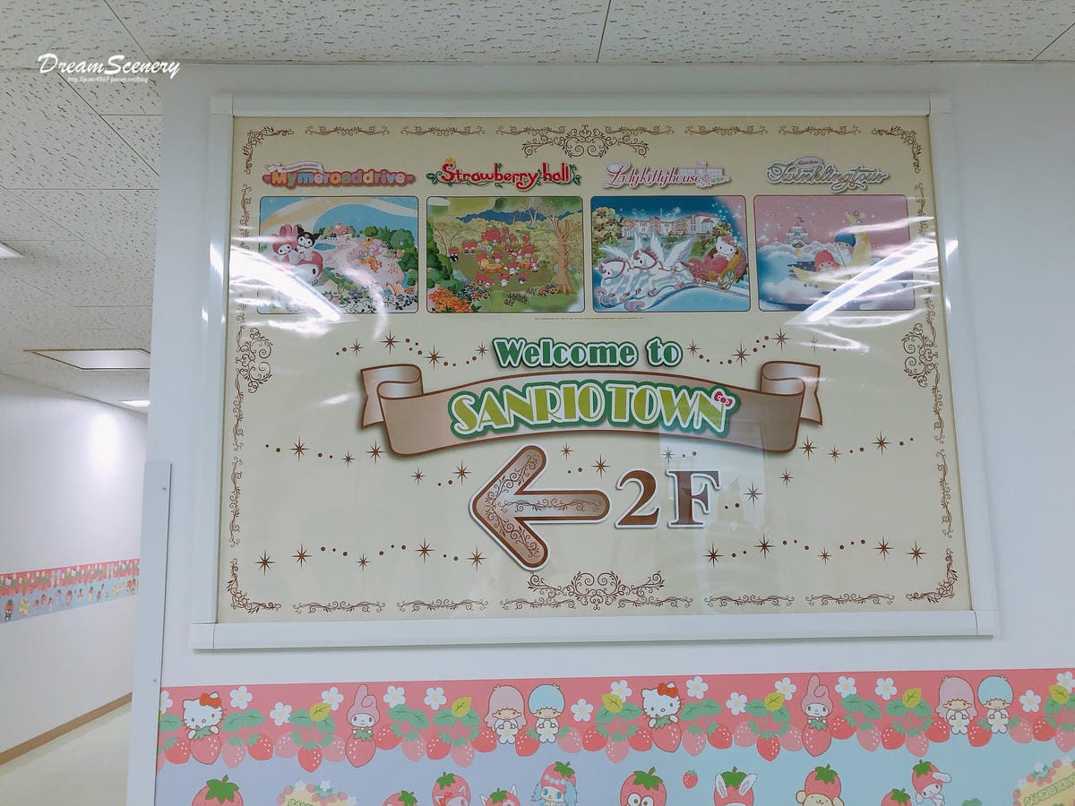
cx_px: 538
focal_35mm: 28
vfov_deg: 49.7
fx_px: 870
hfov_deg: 63.4
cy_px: 403
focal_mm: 3.99
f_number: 1.8
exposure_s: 1/50
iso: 32
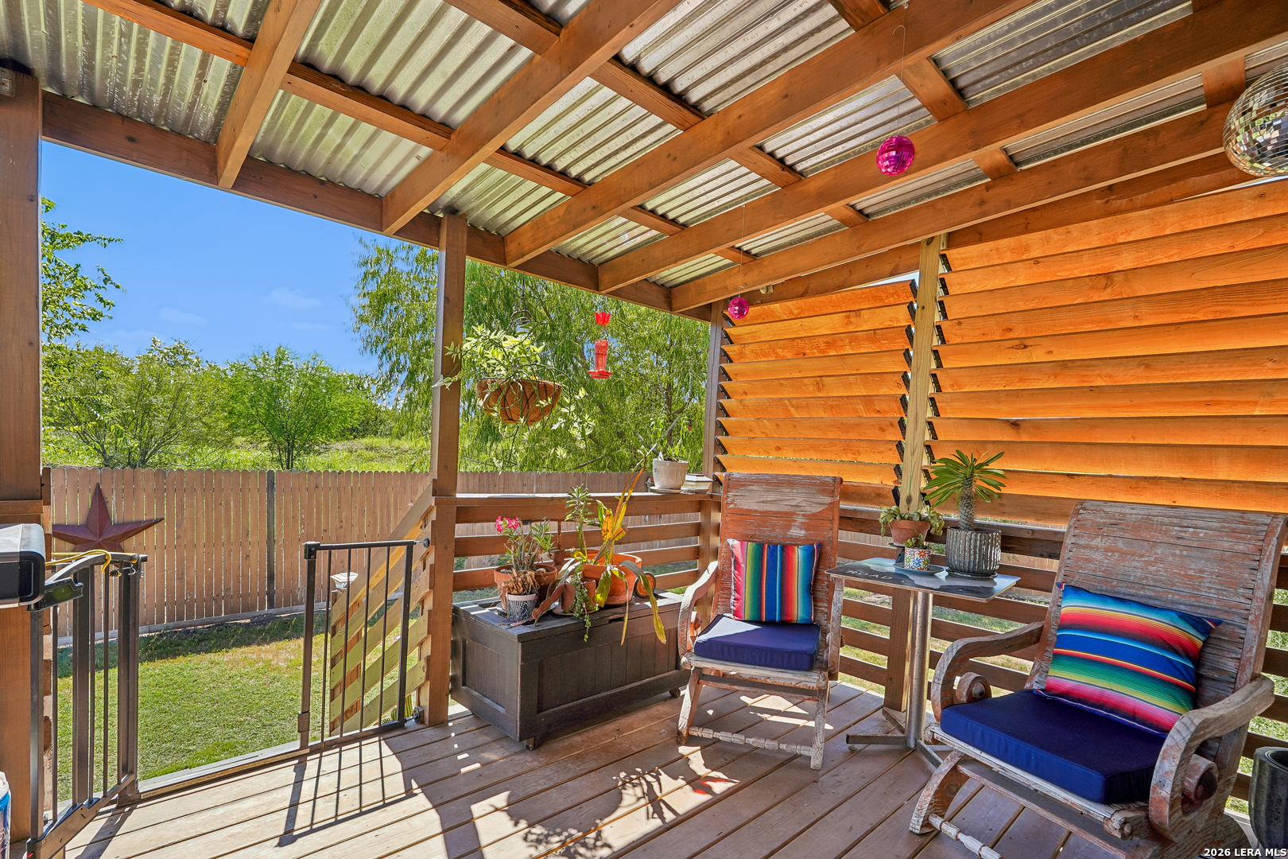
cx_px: 644
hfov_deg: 96.7
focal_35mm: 16
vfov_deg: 73.7
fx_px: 572
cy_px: 430
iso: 100
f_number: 8
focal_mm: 16
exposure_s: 1/60
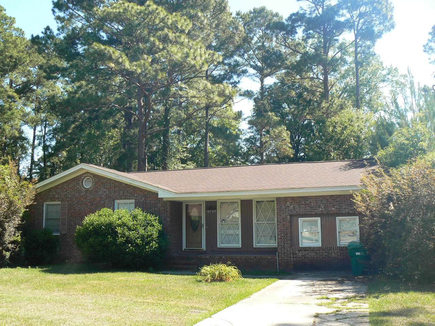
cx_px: 218
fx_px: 452
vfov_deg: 39.7
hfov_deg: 51.4
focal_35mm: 36
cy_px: 163
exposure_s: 1/125
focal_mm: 6
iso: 80
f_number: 5.6
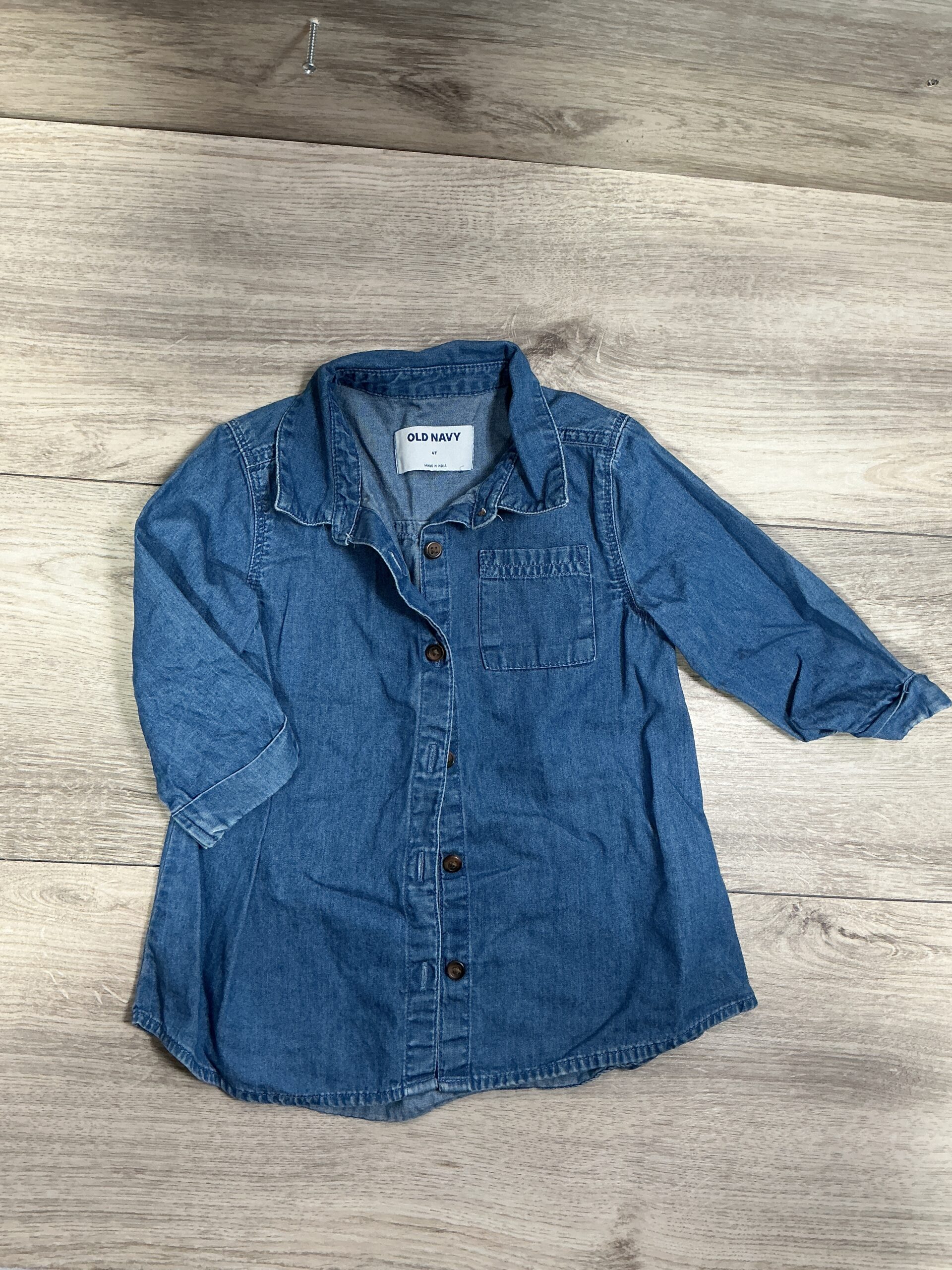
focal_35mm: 29
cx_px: 476
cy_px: 635
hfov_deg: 48.2
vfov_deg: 61.7
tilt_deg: -83.5
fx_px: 1063
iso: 80
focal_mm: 3
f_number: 1.8
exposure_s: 1/50
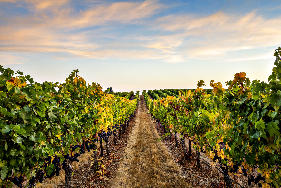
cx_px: 140
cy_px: 94
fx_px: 226
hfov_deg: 63.6
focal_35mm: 29
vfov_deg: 45.0
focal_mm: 29
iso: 200
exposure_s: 1/4
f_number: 13
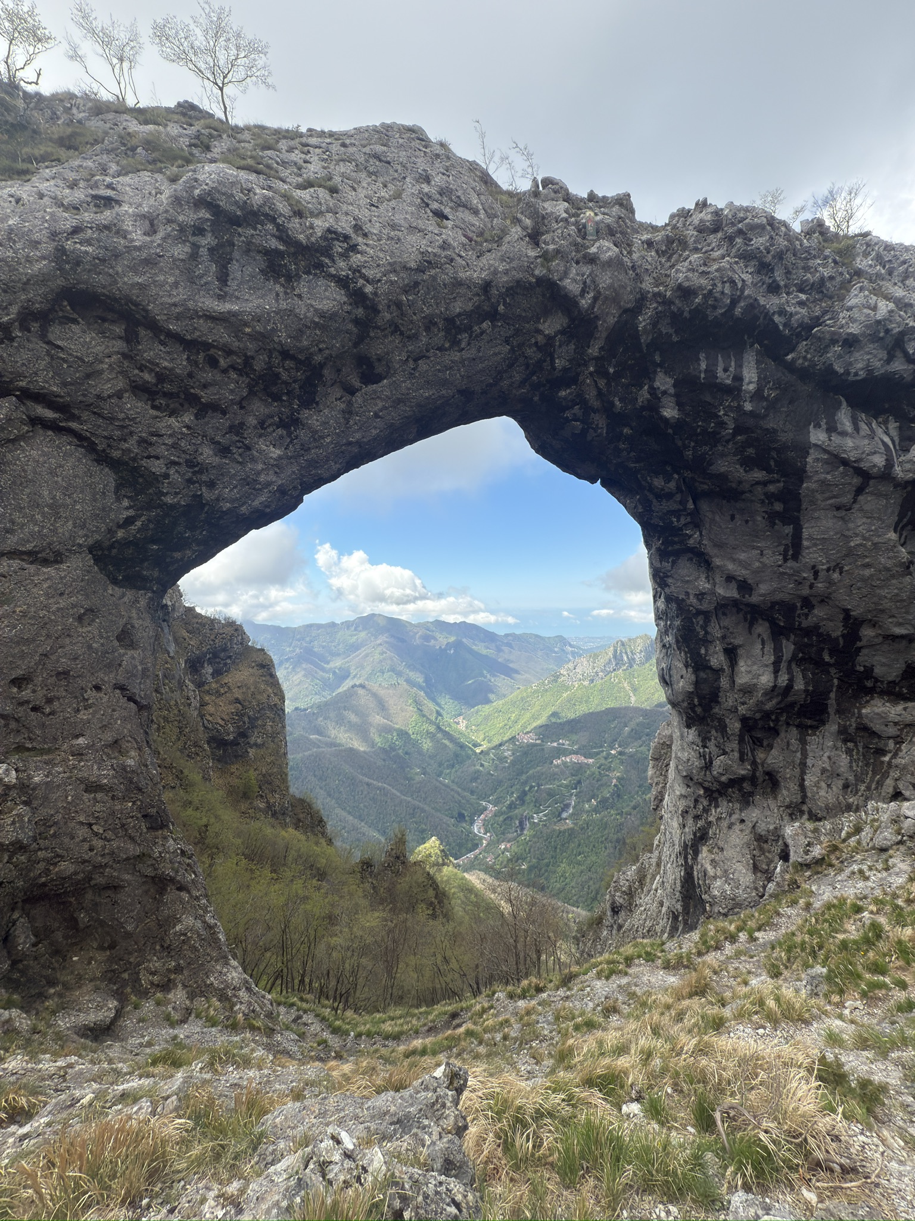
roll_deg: +0.2
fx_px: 493
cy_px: 610
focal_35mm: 14
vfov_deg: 102.1
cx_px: 458
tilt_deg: -0.4
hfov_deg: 85.7
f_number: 2.2
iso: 16
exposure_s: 1/600
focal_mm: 2.22
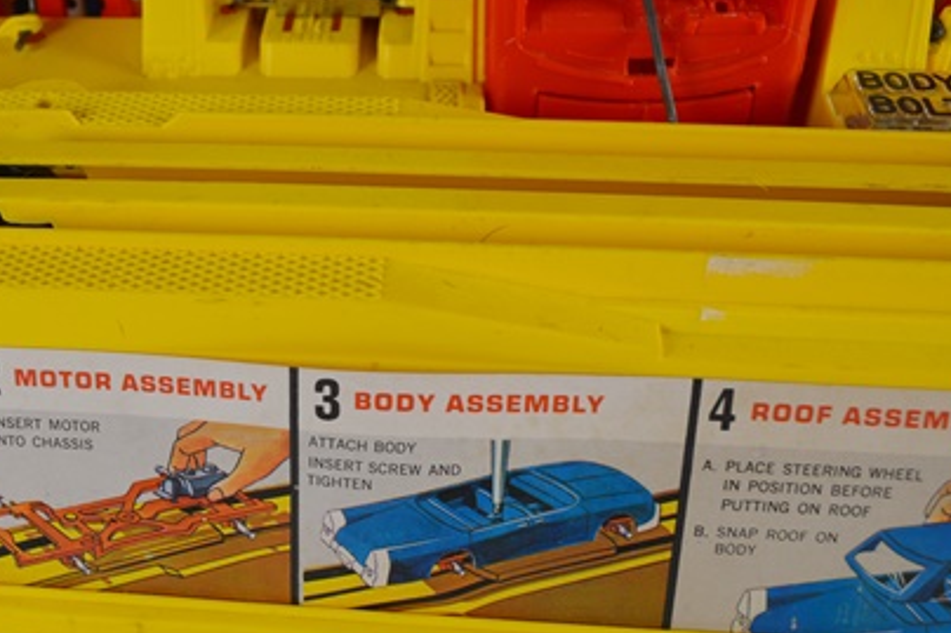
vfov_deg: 27.4
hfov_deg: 39.4
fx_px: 1294
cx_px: 257
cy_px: 395
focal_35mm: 49
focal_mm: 22
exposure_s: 1/125
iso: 320
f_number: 5.6
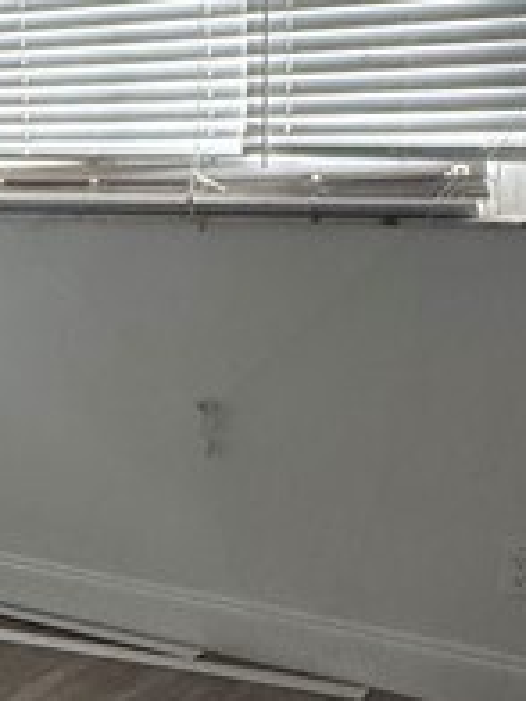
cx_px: -93
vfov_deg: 26.6
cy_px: 415
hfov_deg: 19.1
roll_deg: +3.1
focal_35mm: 73
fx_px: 1479
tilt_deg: -11.3
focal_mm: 2.22
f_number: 2.2
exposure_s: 1/63
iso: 320
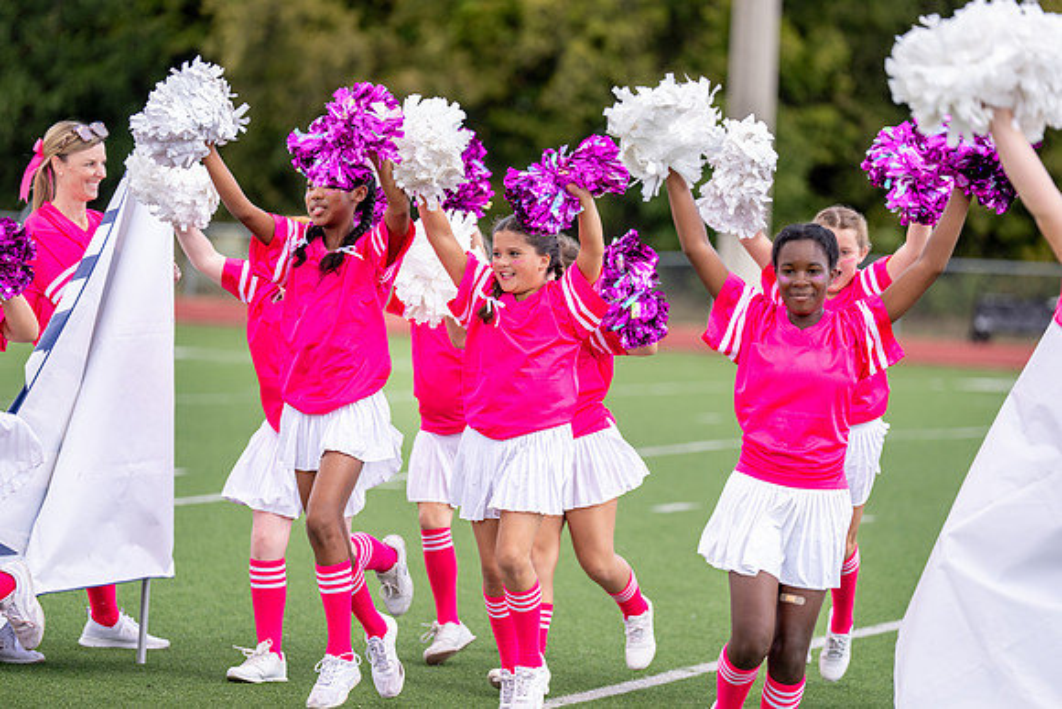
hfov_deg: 11.7
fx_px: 5199
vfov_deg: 7.8
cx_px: 516
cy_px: 387
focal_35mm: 176
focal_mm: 160
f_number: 2.8
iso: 320
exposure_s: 1/1600
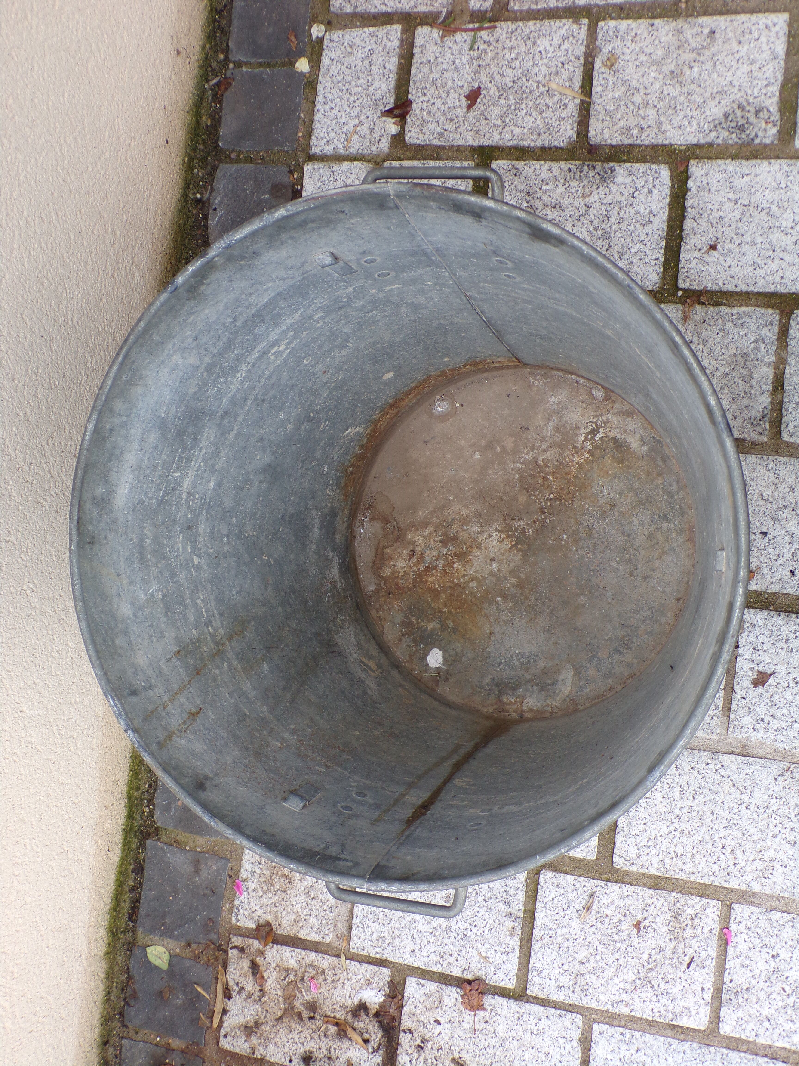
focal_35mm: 37
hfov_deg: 38.7
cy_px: 533
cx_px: 400
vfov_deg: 50.1
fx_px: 1139
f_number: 3.3
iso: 80
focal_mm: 6.6
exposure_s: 1/38
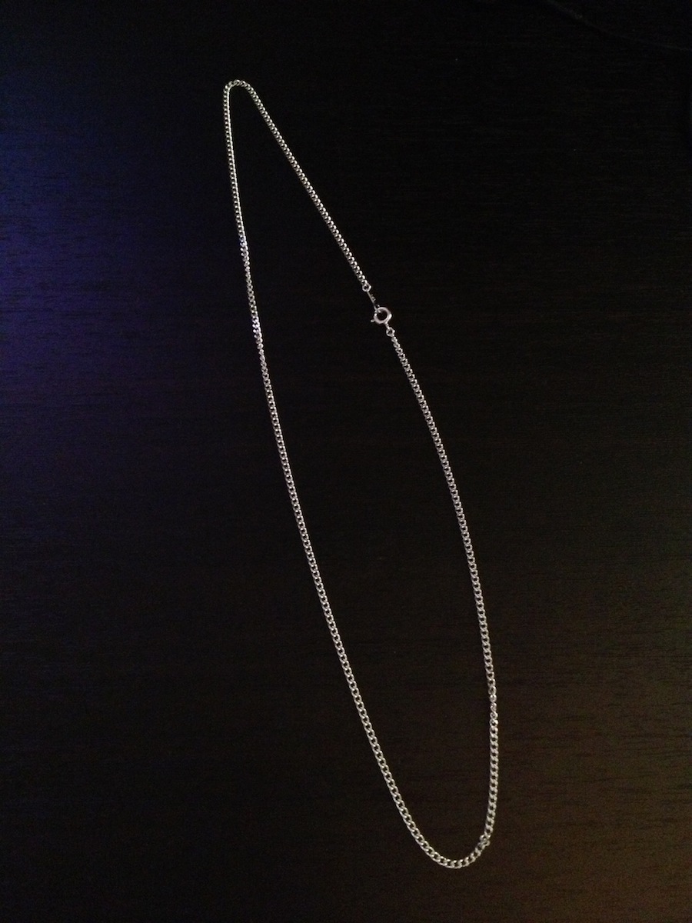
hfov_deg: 40.7
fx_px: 933
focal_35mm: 35
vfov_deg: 52.6
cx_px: 346
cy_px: 462
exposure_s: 1/15
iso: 800
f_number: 2.4
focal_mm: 4.28
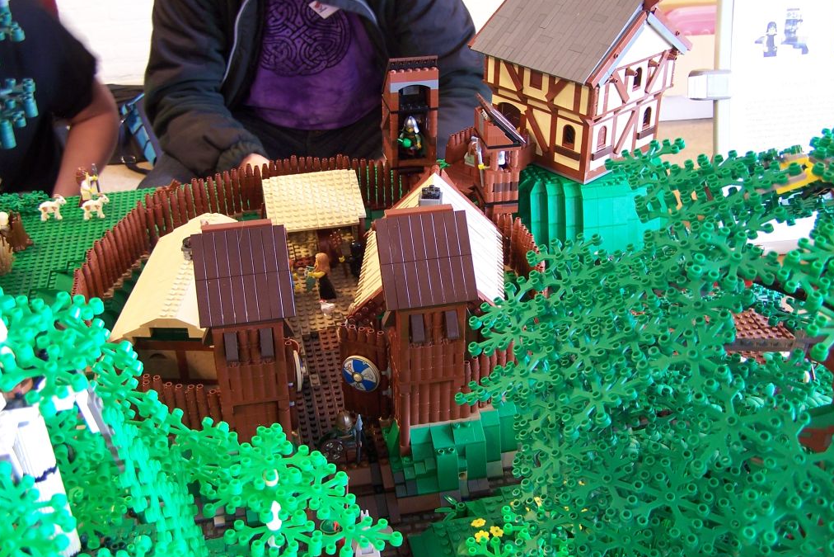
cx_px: 421
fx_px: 927
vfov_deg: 33.4
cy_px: 249
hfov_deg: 48.5
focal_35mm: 40
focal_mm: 6.3
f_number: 2.8
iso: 80
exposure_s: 1/2
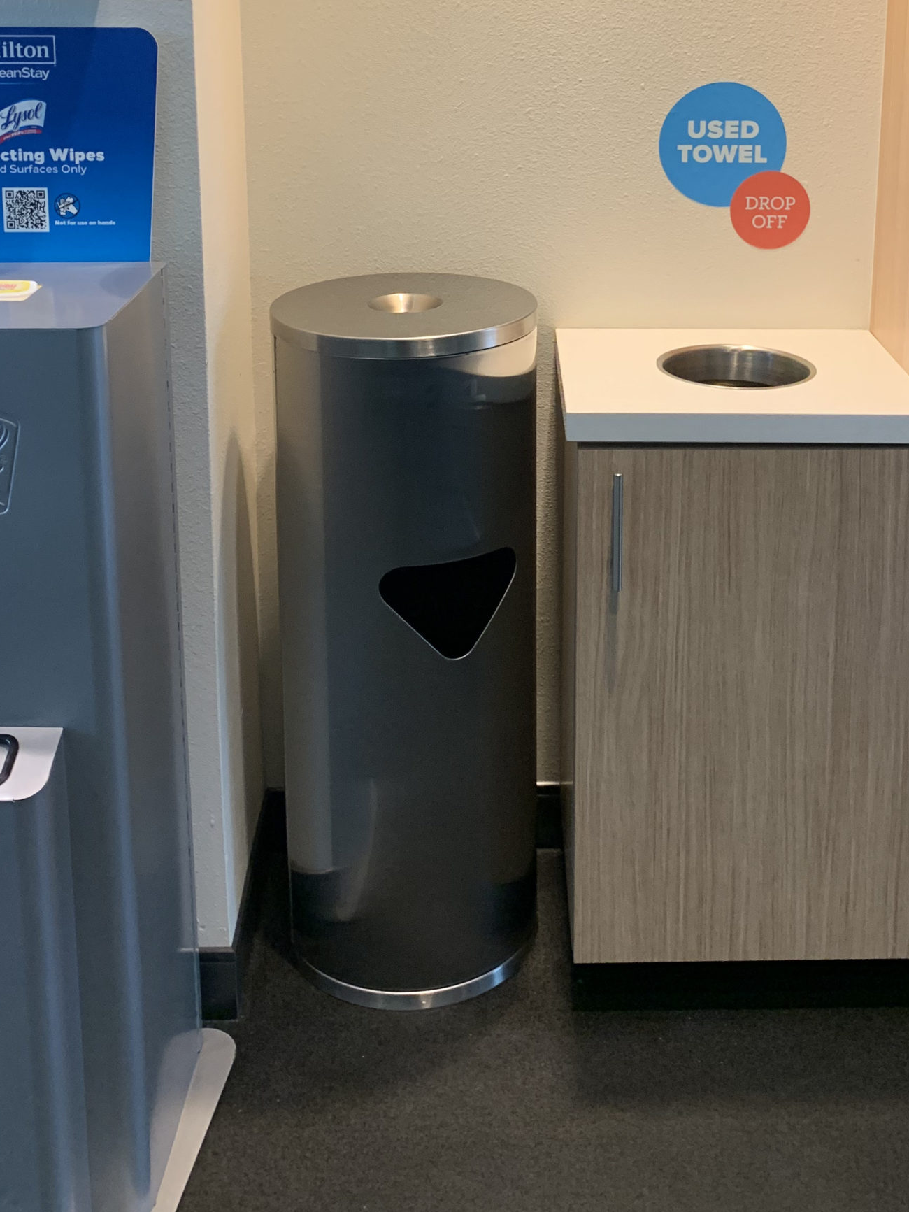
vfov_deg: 40.4
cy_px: 243
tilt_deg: -9.9
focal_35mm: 45
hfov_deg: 32.1
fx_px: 1575
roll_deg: -0.4
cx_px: 547
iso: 125
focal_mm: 4.25
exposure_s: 1/60
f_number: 1.8
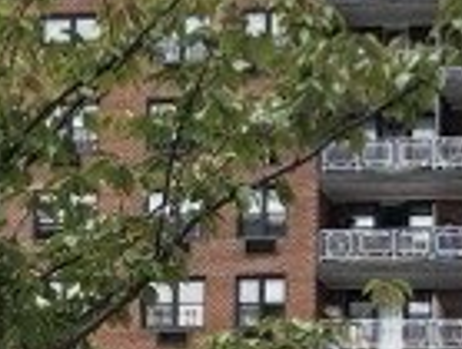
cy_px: 675
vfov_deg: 7.0
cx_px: 552
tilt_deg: +7.6
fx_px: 2783
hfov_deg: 9.4
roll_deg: -0.6
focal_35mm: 208
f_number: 1.8
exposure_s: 1/247
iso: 20
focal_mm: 3.99
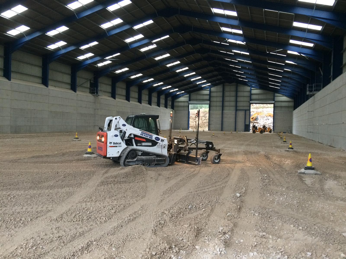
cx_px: 173
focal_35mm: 29
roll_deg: -1.1
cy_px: 130
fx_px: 290
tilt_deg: -2.9
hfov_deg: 61.7
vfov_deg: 48.2
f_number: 2.2
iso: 200
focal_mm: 4.15
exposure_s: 1/33
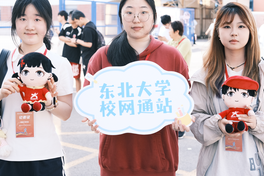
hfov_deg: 31.9
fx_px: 462
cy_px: 72
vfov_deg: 21.5
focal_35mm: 63
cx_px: 134
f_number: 3.6
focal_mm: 35
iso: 320
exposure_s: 1/340
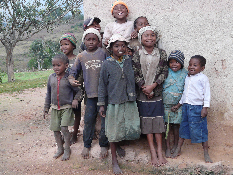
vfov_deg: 21.9
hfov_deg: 29.0
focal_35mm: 67
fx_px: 451
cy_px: 88
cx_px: 116
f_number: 3.2
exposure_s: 1/50
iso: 100
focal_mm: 11.1
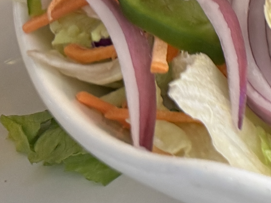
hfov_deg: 12.3
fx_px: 971
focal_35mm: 124
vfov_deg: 11.2
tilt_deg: -27.0
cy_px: -147
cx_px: 667
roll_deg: -2.1
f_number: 1.78
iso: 200
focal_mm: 6.76
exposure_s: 1/60
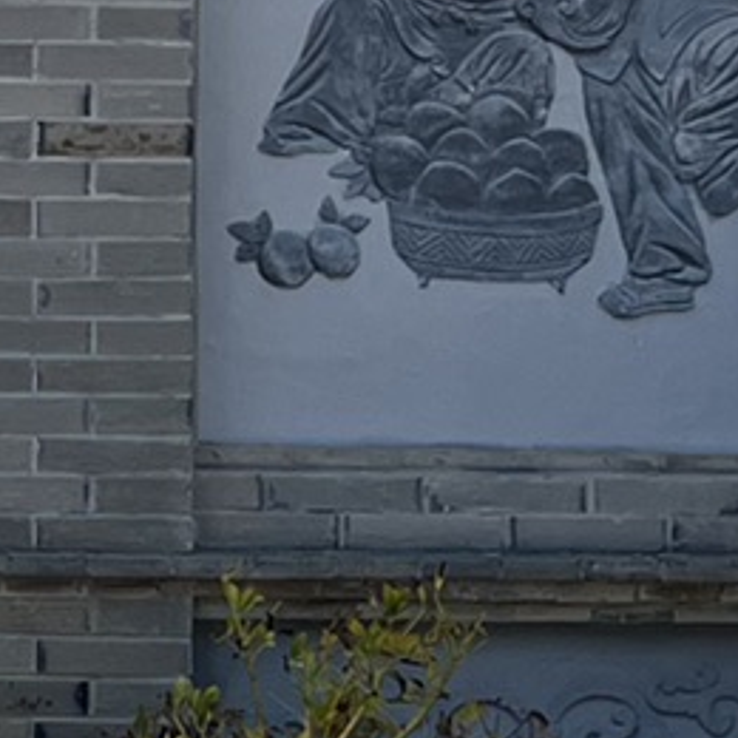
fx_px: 4269
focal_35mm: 177
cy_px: -97
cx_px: -729
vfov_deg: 9.8
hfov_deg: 9.3
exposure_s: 1/1862
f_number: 1.6
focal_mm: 5.1
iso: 50
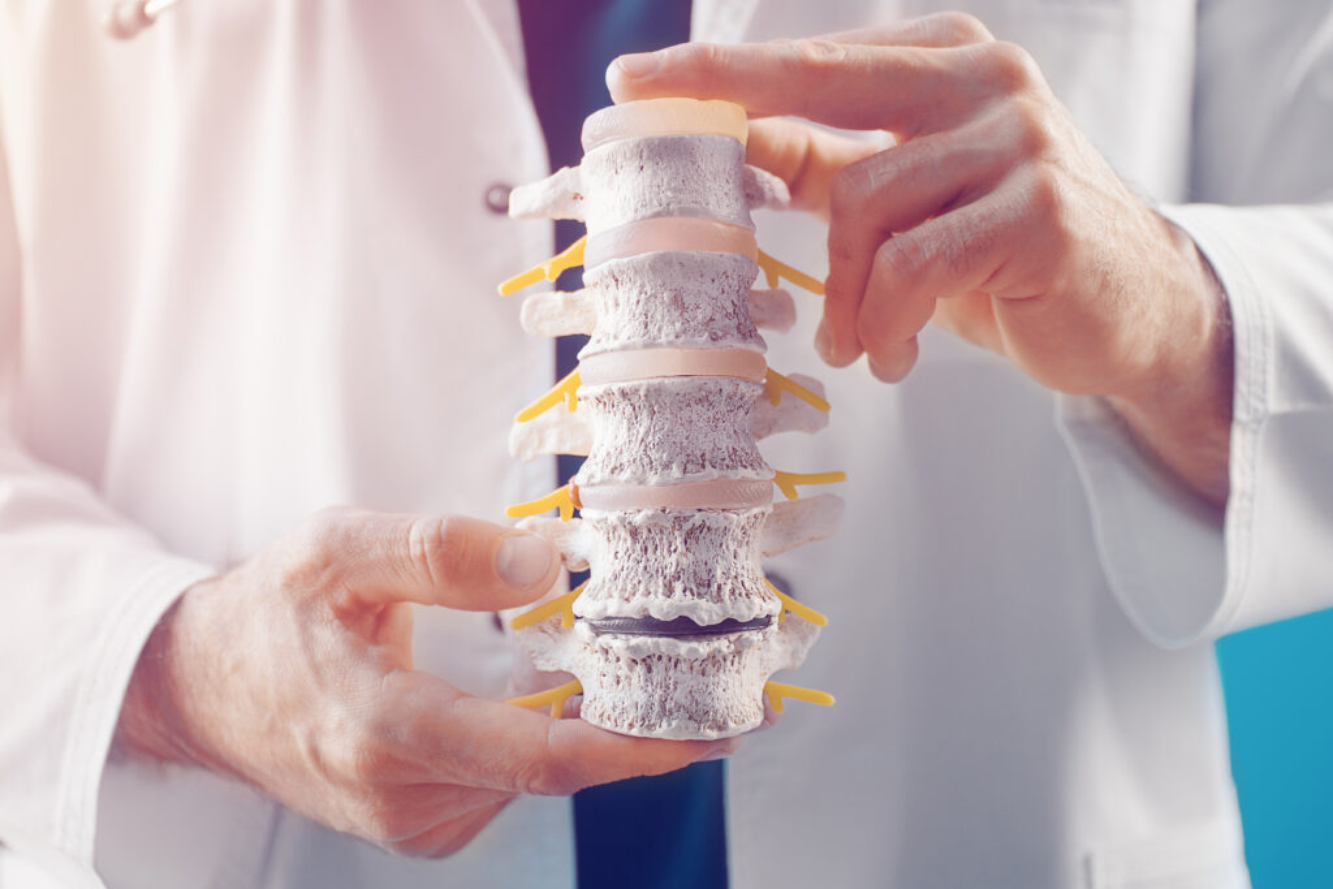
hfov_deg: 22.6
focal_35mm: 90
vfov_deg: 15.2
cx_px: 666
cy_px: 444
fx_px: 3333
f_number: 3.5
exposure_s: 1/125
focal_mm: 90
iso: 400
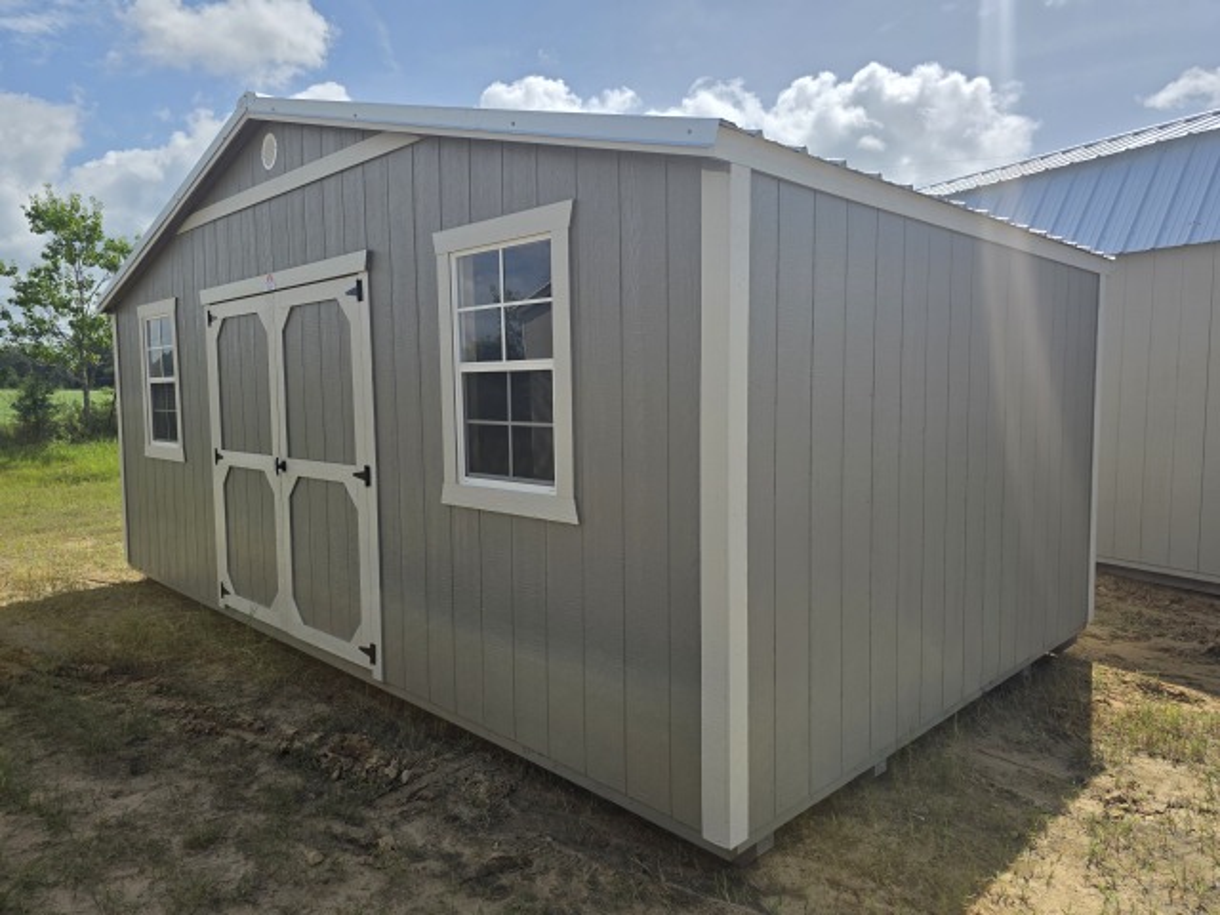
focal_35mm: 23
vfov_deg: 58.9
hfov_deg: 73.9
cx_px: 610
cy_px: 458
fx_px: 811
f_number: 1.7
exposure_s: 1/7944
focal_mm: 6.3
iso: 80
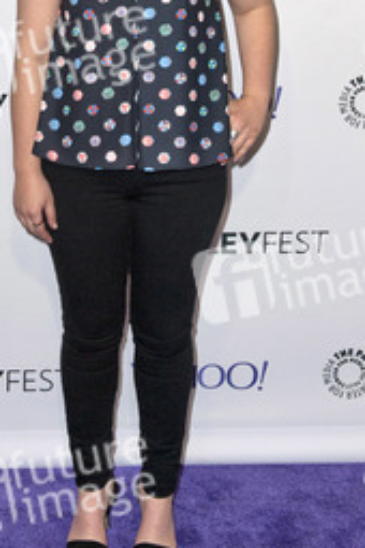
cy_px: 165
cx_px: 108
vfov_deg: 30.2
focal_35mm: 66
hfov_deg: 20.5
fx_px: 1004
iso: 500
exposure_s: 1/400
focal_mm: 42
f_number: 4
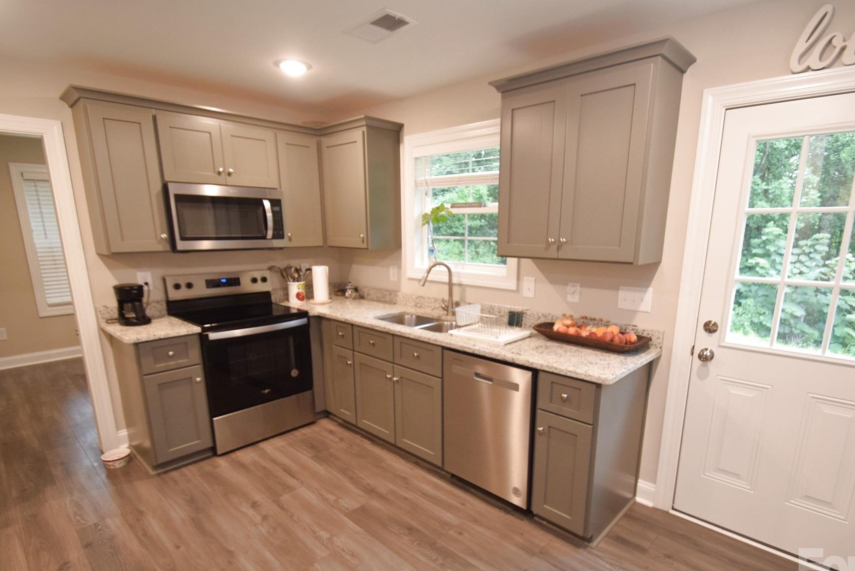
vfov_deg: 67.4
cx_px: 445
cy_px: 304
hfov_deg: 89.9
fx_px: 428
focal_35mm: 18
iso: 1000
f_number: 3.5
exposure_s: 1/60
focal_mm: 10
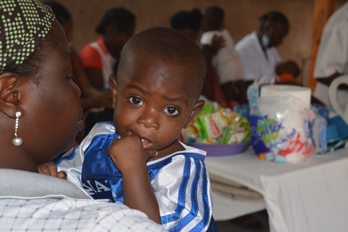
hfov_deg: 28.1
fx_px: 696
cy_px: 116
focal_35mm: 72
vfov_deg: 18.9
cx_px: 174
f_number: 5.3
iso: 200
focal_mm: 48
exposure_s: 1/125
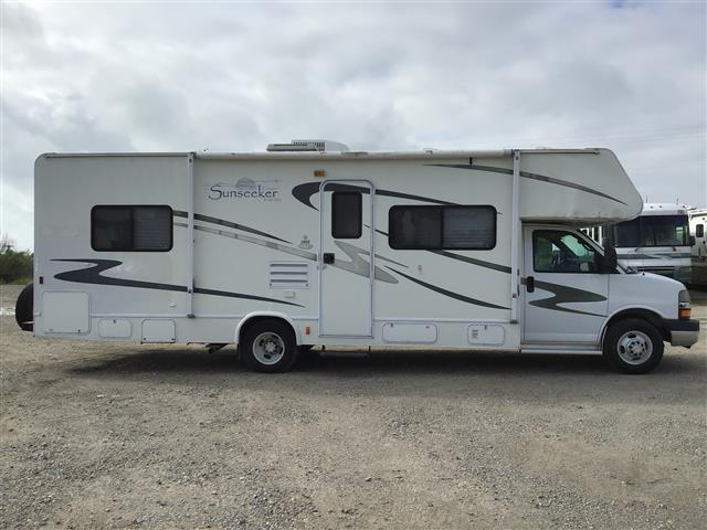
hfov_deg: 58.4
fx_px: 633
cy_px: 265
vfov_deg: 45.4
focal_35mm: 31
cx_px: 354
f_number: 2.4
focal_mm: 3.3
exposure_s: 1/2146
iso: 25
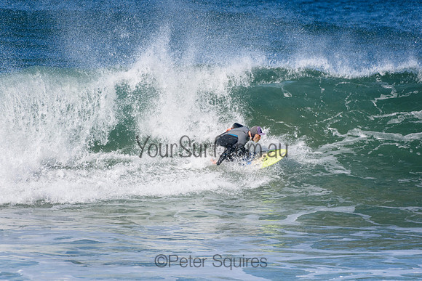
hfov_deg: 2.7
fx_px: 8795
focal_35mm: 750
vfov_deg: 1.8
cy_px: 140
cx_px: 211
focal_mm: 500
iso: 560
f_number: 5.6
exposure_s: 1/4000
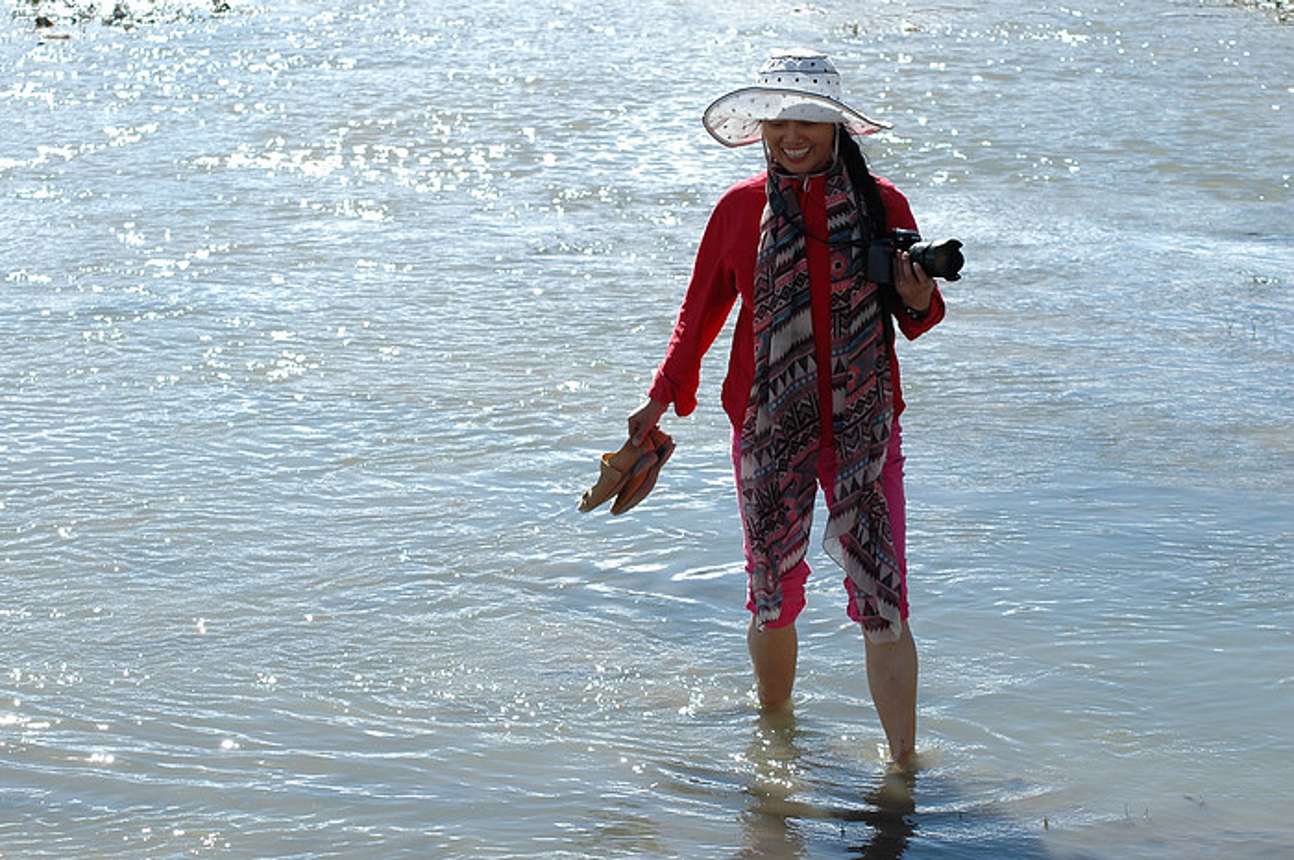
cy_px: 430
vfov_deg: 13.0
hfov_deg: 19.5
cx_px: 647
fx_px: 3770
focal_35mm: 105
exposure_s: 1/400
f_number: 8
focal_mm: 70
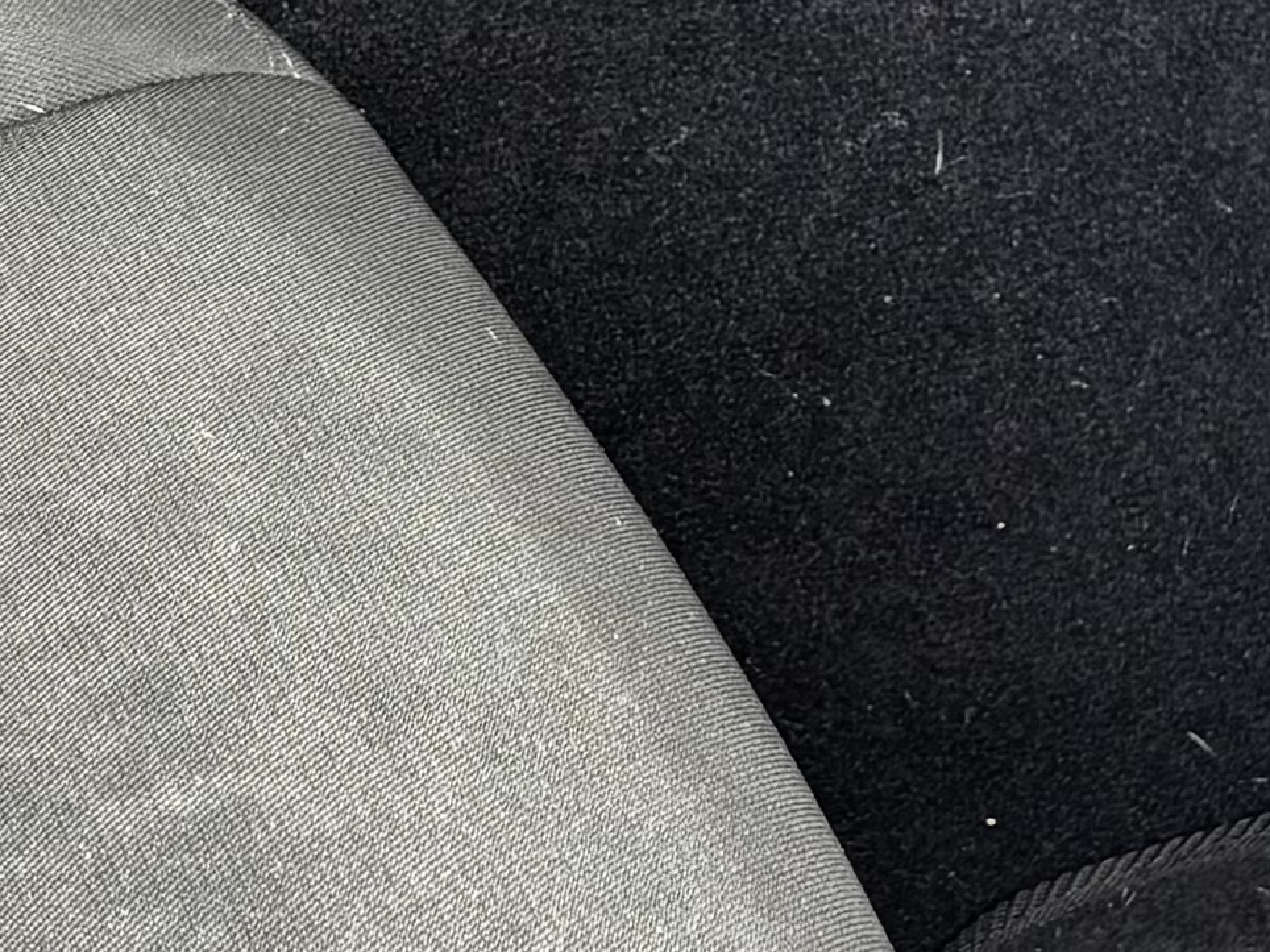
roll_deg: -1.6
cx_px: 619
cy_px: 328
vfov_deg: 9.6
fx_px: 5650
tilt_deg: -42.0
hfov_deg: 12.8
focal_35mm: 154
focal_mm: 5.96
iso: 80
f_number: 1.6
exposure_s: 1/121
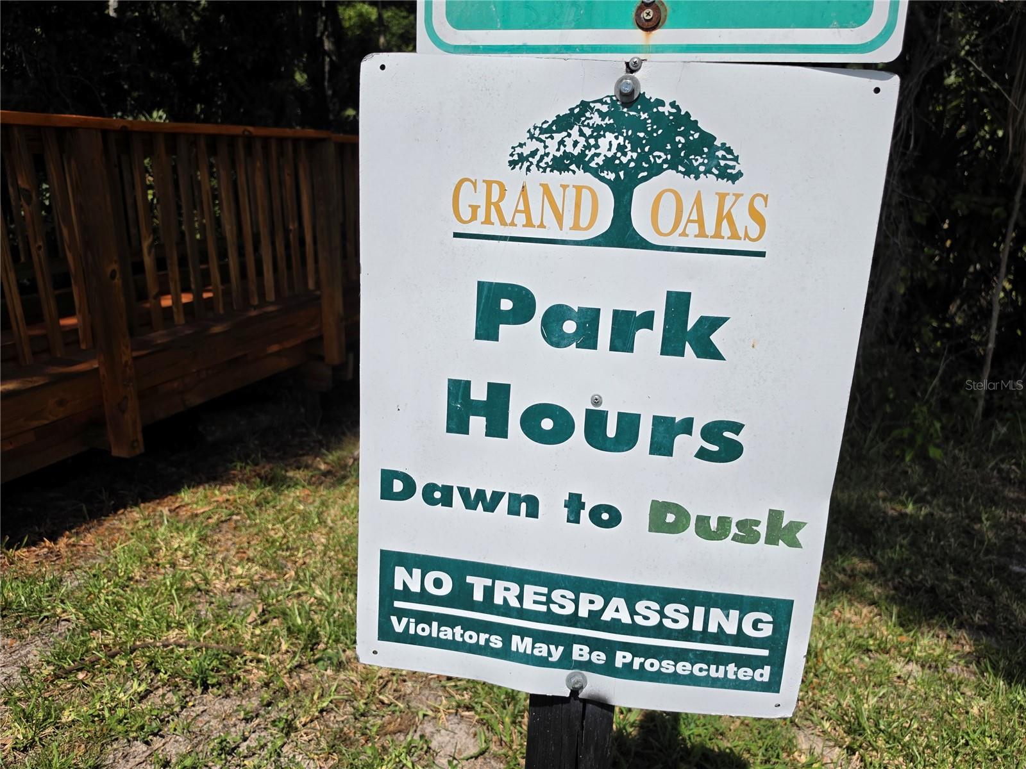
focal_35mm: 23
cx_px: 513
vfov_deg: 58.9
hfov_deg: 73.9
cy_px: 384
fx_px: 682
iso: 40
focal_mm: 6.5
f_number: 1.4
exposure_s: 1/7939
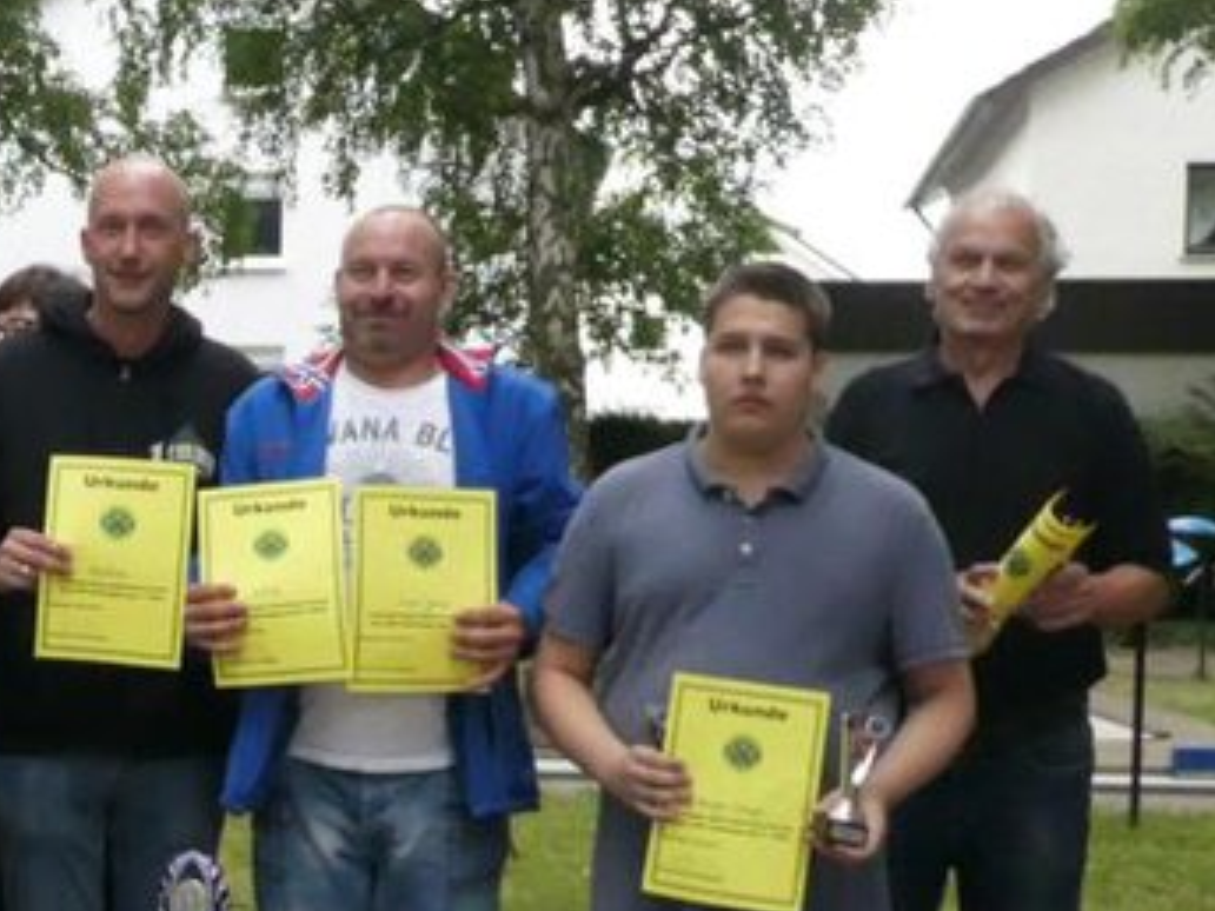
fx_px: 2246
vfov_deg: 22.8
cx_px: 108
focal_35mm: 64
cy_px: 639
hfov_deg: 29.0
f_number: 3.3
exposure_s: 1/500
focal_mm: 4.3
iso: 1600
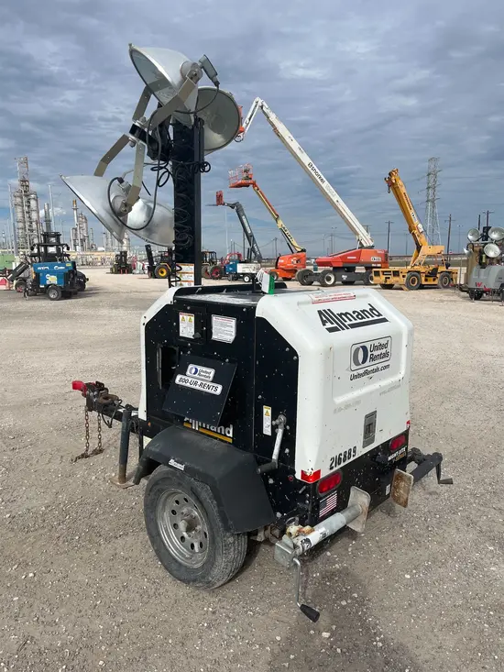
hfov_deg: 53.1
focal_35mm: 26
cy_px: 336
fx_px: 505
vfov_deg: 67.3
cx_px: 252
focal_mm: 5.1
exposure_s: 1/5556
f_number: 1.6
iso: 50
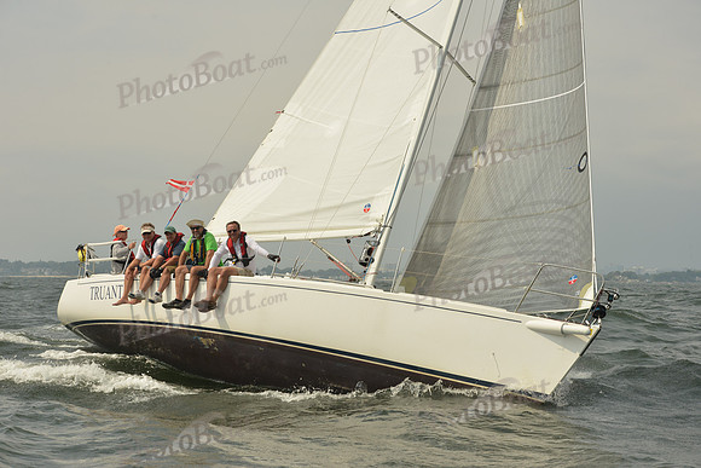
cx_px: 350
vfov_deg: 19.5
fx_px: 1363
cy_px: 234
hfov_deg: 28.8
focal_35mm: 70
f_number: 10
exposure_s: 1/1250
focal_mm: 70
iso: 320
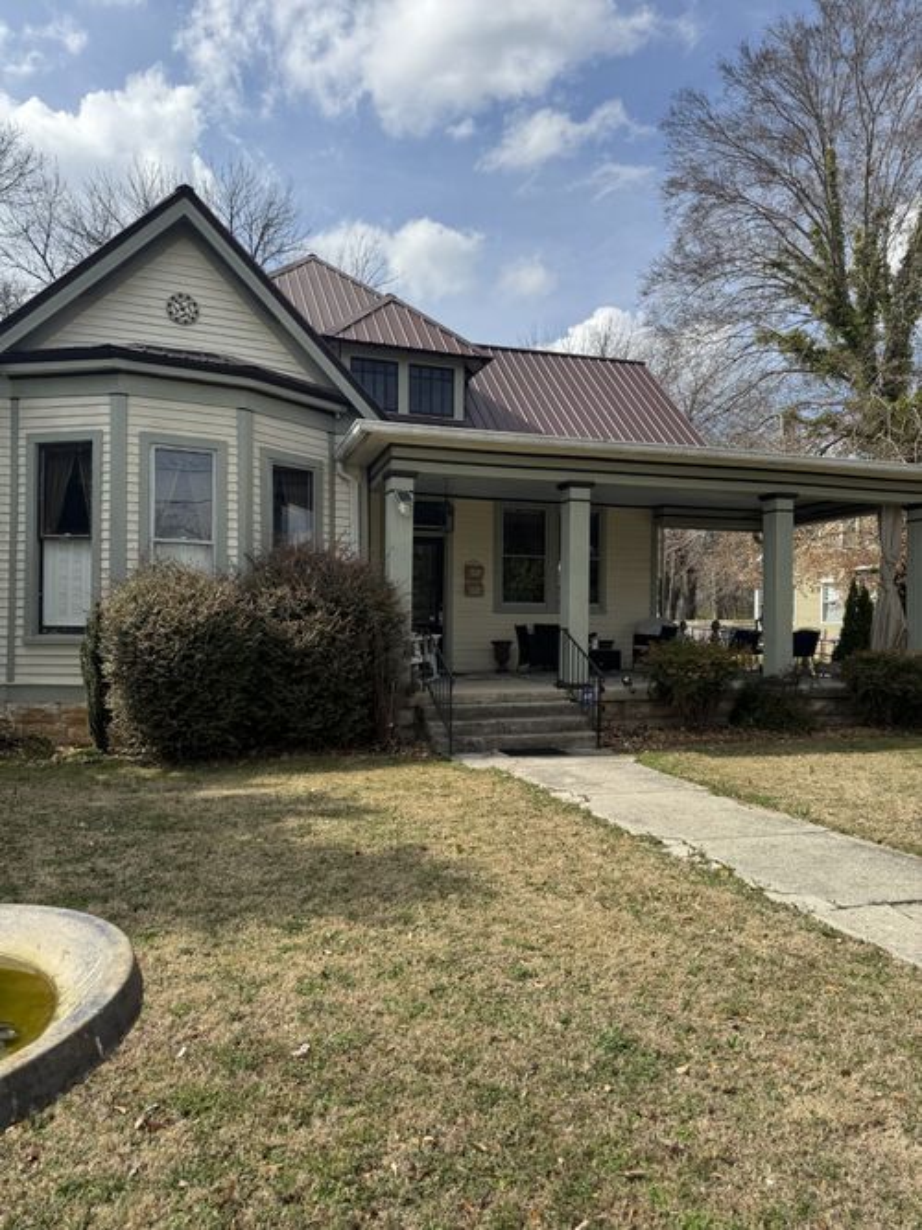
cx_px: 461
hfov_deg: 56.8
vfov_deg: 71.6
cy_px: 615
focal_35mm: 24
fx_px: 853
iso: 80
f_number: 1.78
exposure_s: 1/4950
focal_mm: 6.76
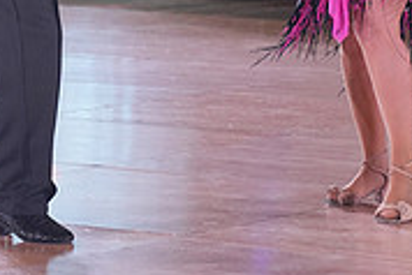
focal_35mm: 274
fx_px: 3138
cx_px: 265
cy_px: -132
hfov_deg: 7.5
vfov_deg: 5.0
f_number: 4
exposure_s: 1/400
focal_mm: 84
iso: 2000
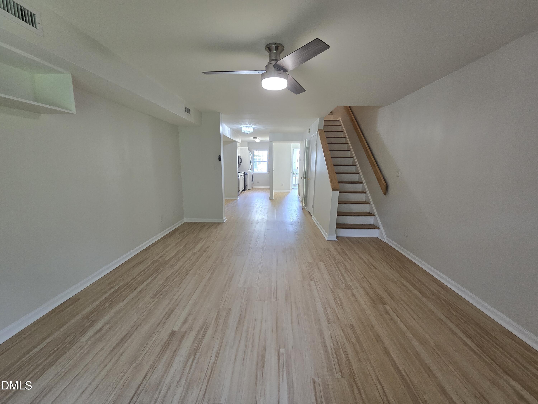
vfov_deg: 89.9
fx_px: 202
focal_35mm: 13
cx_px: 269
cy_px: 202
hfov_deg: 106.2
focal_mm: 2.2
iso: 160
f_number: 2.2
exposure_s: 1/60
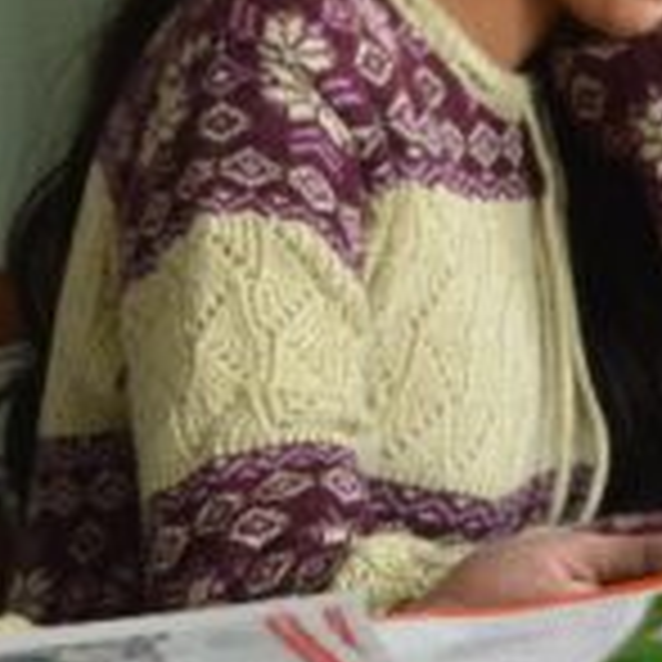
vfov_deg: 7.7
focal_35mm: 226
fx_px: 4890
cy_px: 124
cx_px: 356
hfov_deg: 7.7
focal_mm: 34
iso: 500
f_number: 4.2
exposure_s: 1/40
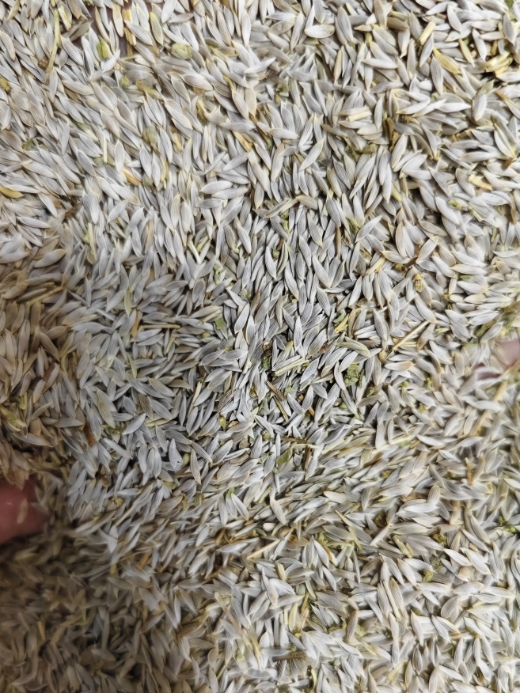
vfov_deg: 63.3
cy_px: 386
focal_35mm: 28
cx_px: 249
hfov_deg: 49.7
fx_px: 561
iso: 4080
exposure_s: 1/255
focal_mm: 5.56
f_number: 1.88
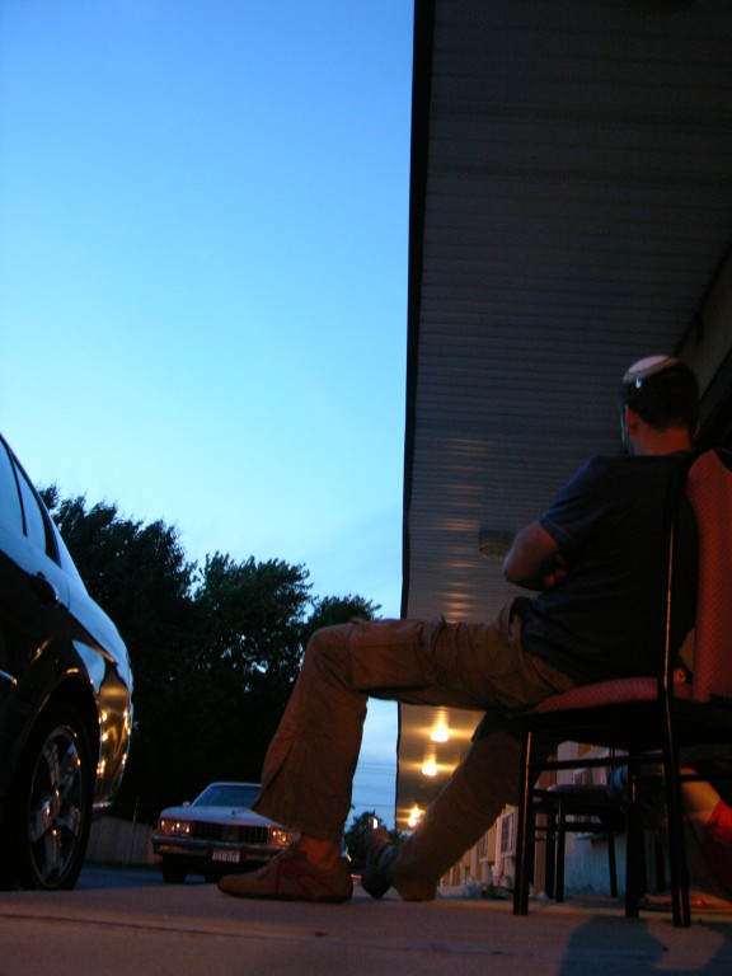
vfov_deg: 52.6
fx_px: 987
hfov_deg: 40.7
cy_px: 488
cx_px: 366
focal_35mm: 35
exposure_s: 1/2.3
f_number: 2.8
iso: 200
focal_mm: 8.9
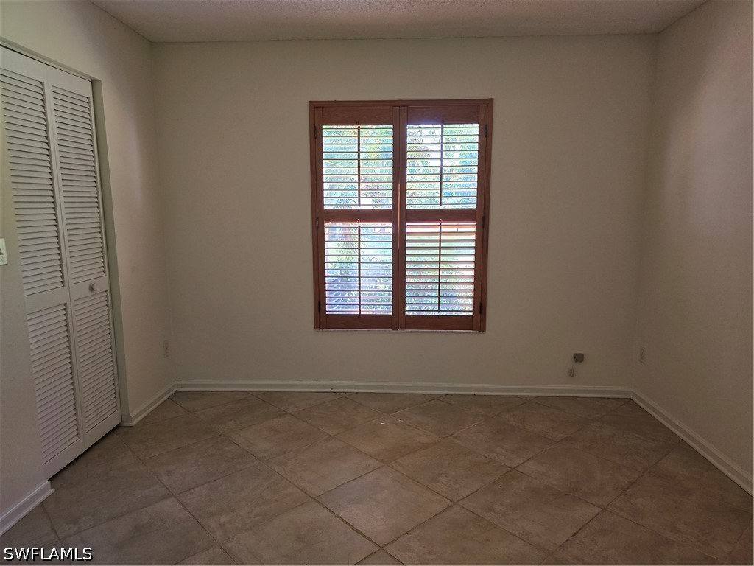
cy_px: 283
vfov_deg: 58.9
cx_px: 377
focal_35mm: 23
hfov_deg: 73.9
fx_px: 501
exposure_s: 1/120
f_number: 1.7
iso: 160
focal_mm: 6.3
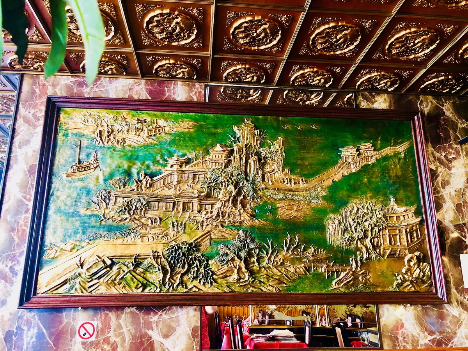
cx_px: 234
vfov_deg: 49.7
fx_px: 379
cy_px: 176
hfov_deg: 63.4
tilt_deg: +16.6
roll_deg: +1.6
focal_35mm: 28
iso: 80
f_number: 1.8
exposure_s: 1/7
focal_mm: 4
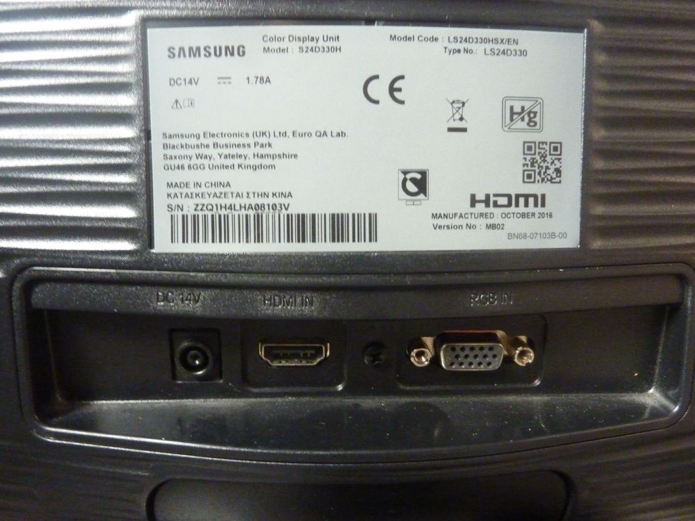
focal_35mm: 25
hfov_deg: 69.4
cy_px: 260
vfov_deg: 54.9
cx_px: 348
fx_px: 502
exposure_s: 1/13
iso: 800
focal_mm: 4.1
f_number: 3.3
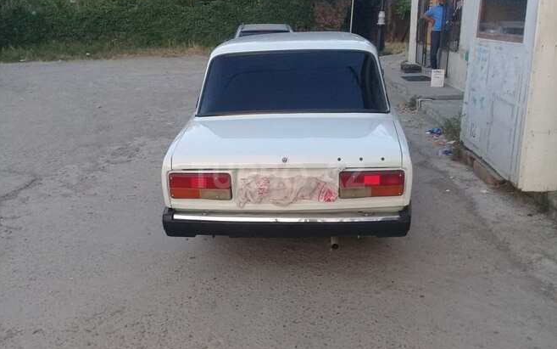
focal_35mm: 33
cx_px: 278
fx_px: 501
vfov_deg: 38.3
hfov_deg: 58.1
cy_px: 175
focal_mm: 3.3
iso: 100
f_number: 2.2
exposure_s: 1/100
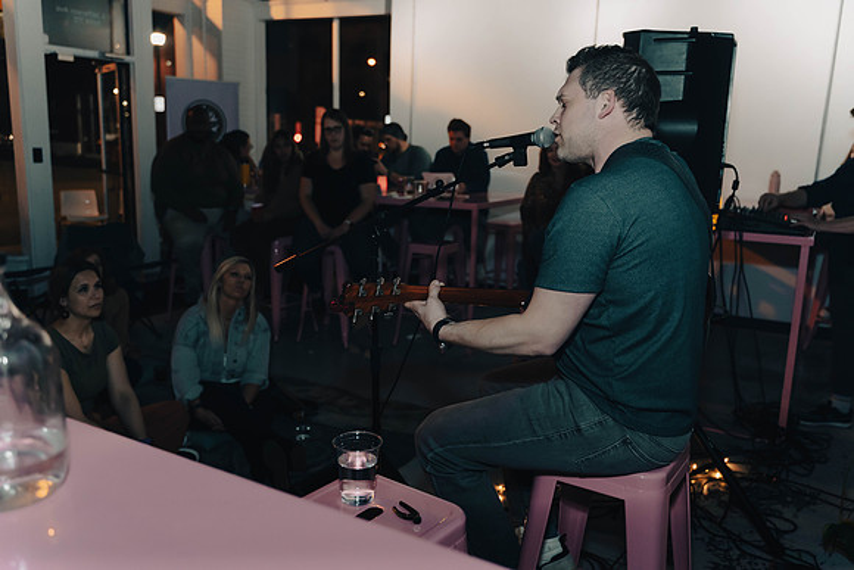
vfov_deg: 43.6
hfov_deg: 61.9
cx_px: 427
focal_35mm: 30
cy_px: 285
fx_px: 712
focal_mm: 30
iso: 4000
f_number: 2.8
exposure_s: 1/200
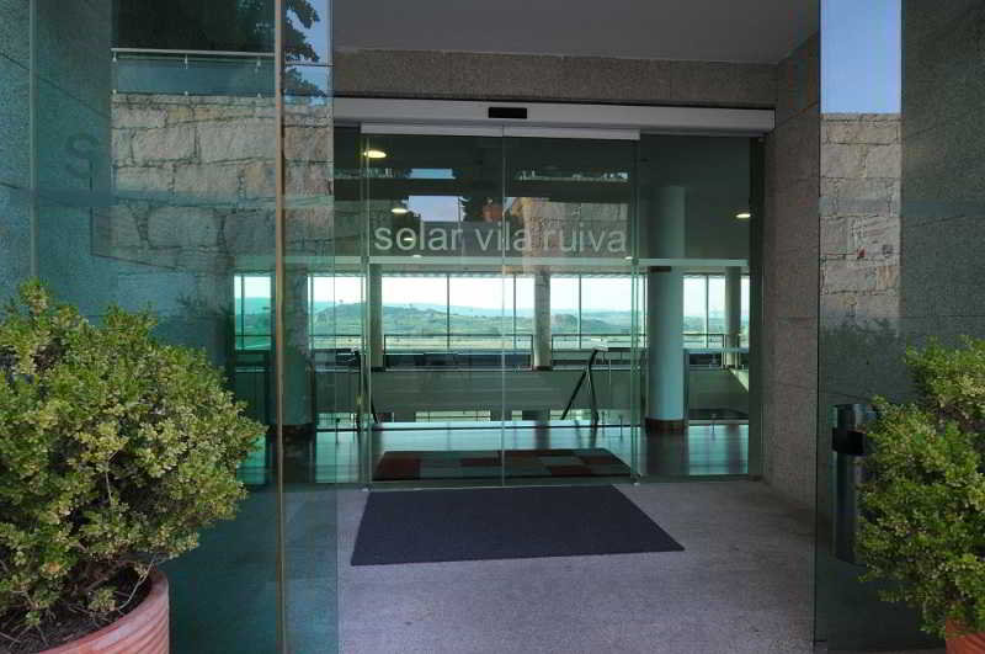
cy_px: 327
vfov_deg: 59.3
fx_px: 574
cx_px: 492
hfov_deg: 81.3
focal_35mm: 21
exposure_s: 1/30
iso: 640
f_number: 11
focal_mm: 14
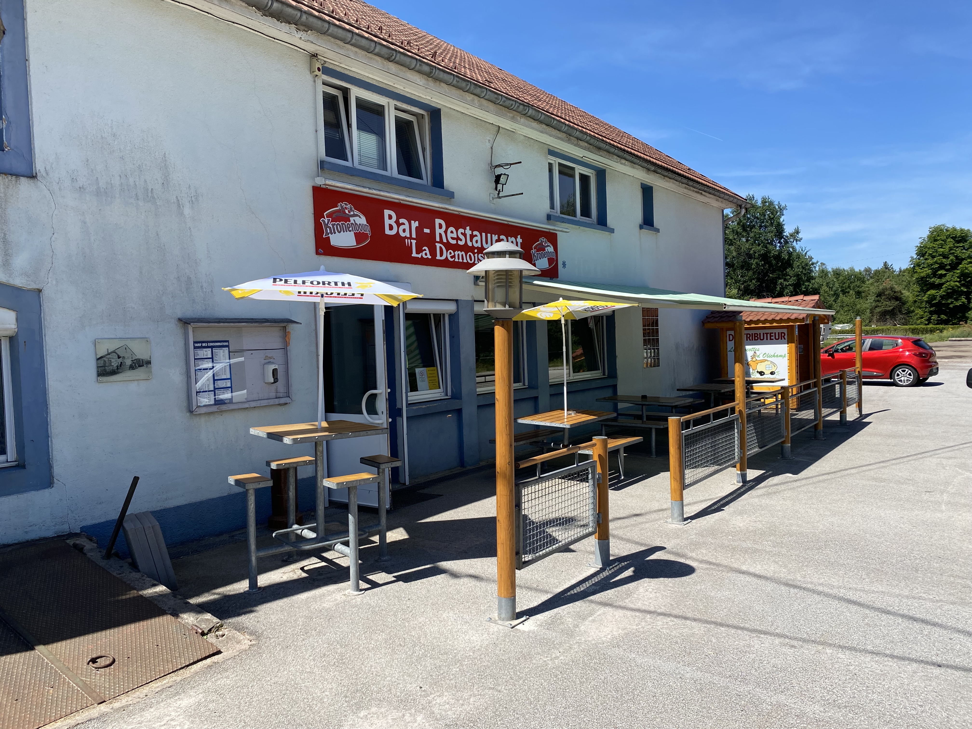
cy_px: 364
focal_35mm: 26
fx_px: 730
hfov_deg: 67.3
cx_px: 486
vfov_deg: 53.1
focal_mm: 4.25
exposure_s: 1/2315
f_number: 1.8
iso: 32
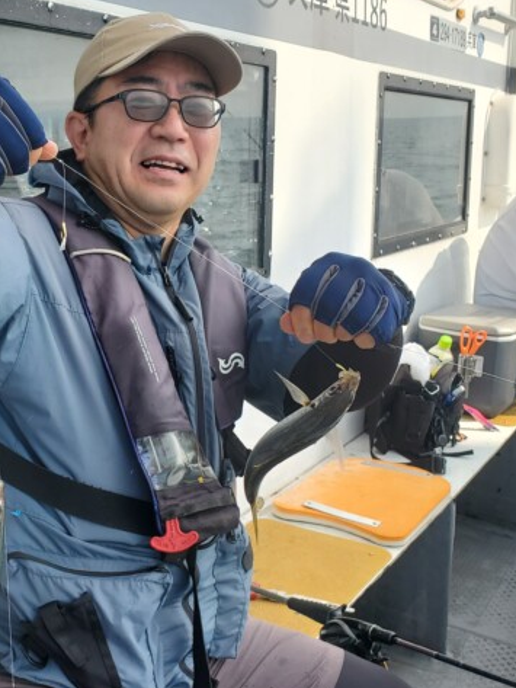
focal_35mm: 44
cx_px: 156
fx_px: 874
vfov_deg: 42.9
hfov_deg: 32.5
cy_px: 336
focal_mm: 4.3
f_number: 2.4
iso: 50
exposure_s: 1/1019
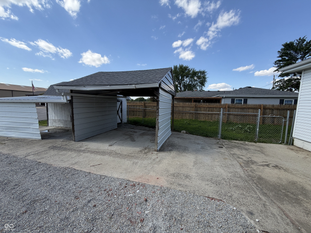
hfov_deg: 102.1
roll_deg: -1.3
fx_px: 126
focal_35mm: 14
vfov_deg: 85.7
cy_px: 116
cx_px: 156
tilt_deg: -5.3
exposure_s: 1/770
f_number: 2.2
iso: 32
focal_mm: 2.22
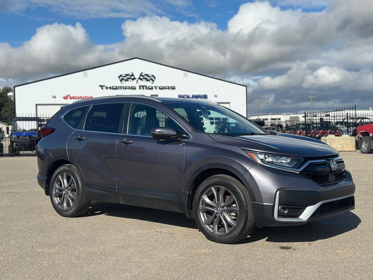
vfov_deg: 30.3
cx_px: 186
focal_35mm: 48
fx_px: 517
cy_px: 140
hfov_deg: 39.7
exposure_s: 1/9804
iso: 100
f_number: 1.78
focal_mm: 6.86
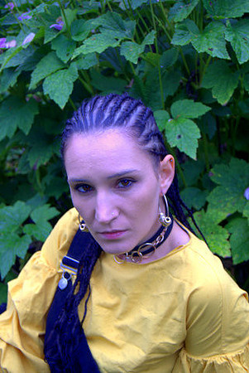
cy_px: 186
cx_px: 124
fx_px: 699
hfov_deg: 20.2
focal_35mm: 68
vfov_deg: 29.8
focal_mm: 45
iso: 100
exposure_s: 1/160
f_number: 5.6
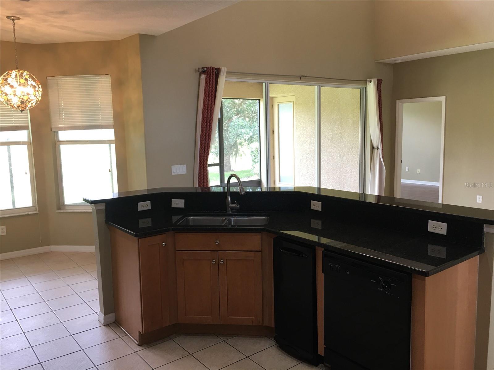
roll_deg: +0.4
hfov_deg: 61.7
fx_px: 414
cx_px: 247
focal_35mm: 29
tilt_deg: -6.5
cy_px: 185
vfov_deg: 48.2
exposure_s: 1/15
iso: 25
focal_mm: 4.15
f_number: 2.2
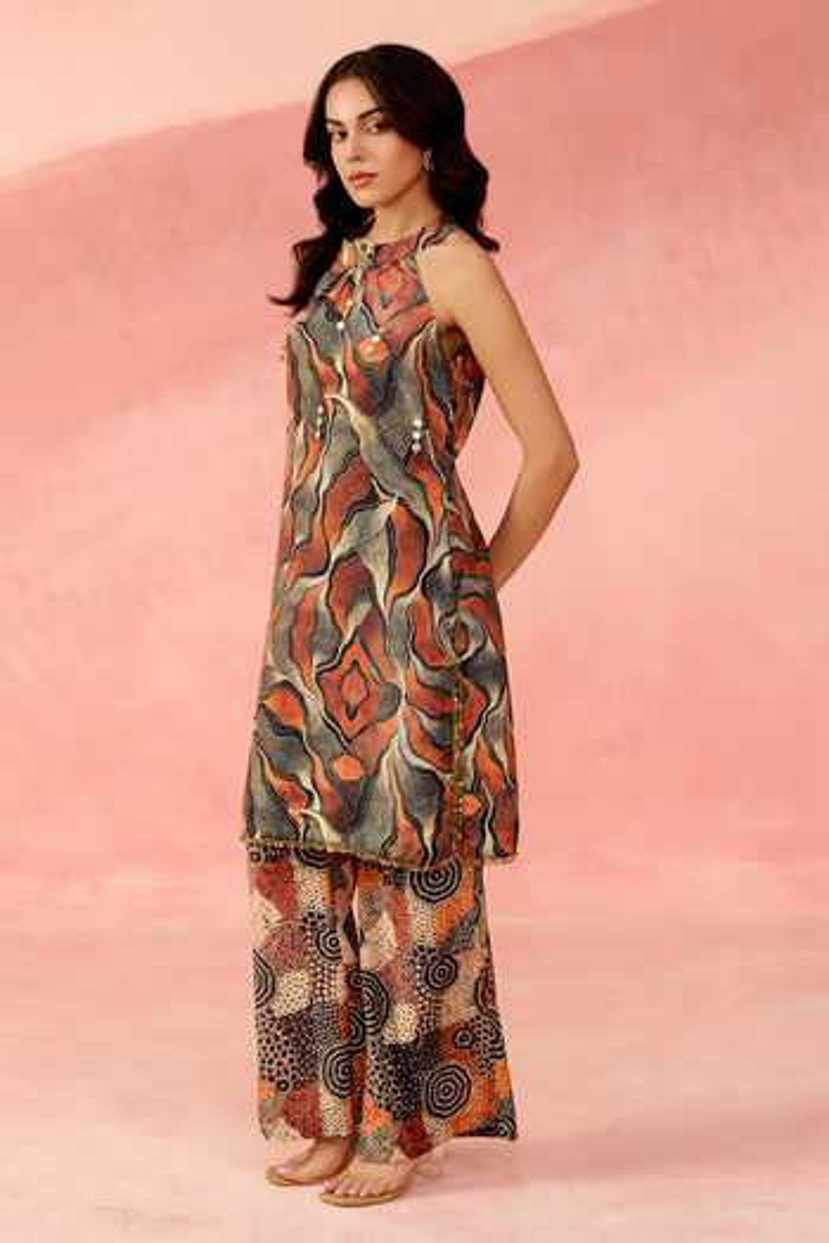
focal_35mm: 46
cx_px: 414
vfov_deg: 42.7
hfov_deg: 29.2
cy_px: 622
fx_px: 1589
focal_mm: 46
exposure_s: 1/160
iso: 250
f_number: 3.5
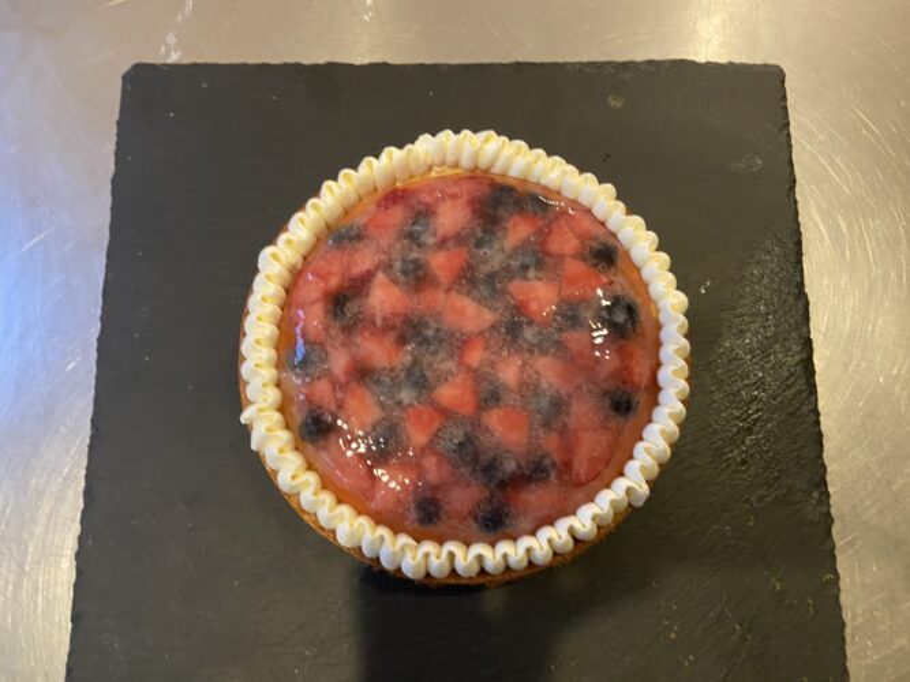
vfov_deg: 53.0
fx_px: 683
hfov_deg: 67.3
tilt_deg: -79.6
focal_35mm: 26
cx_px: 455
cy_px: 341
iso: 500
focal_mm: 4.25
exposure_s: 1/33
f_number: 1.8
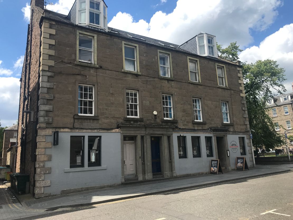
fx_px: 237
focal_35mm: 28
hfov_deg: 63.4
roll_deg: +3.4
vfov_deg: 49.8
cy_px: 110
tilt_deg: +12.9
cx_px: 146
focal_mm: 3.99
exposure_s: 1/1916
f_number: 1.8
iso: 20
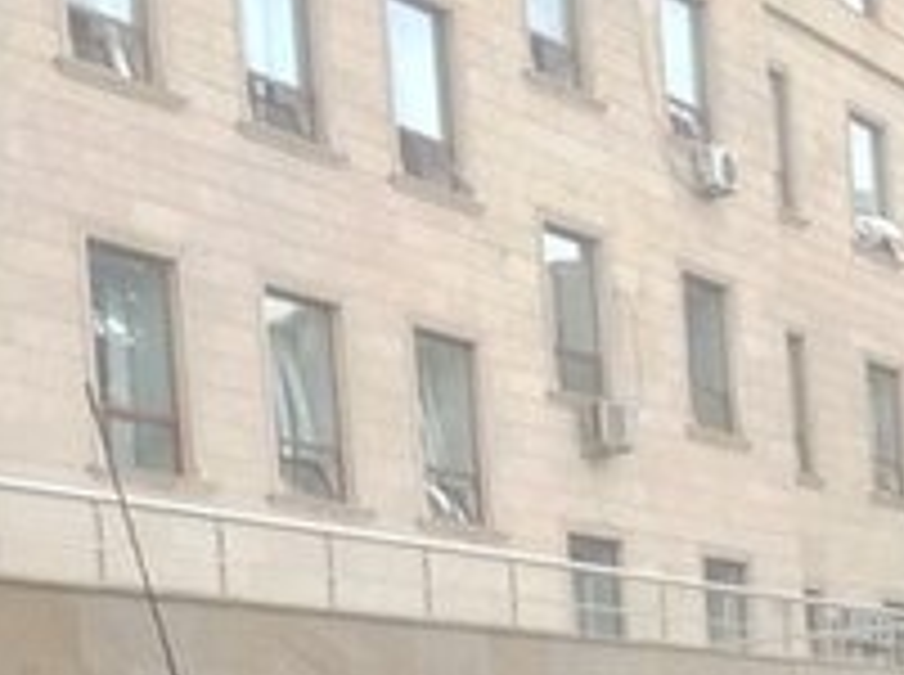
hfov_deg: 19.1
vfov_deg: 13.4
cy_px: 1105
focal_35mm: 102
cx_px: 756
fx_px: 2659
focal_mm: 2.15
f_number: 2.4
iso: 125
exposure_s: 1/33
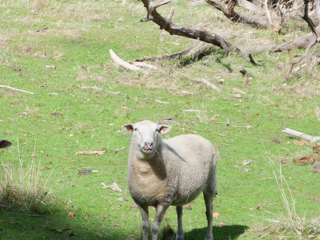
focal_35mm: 293
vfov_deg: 5.1
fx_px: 2708
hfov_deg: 6.7
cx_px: -31
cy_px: 123
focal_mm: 60
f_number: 7.1
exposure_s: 1/320
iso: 200
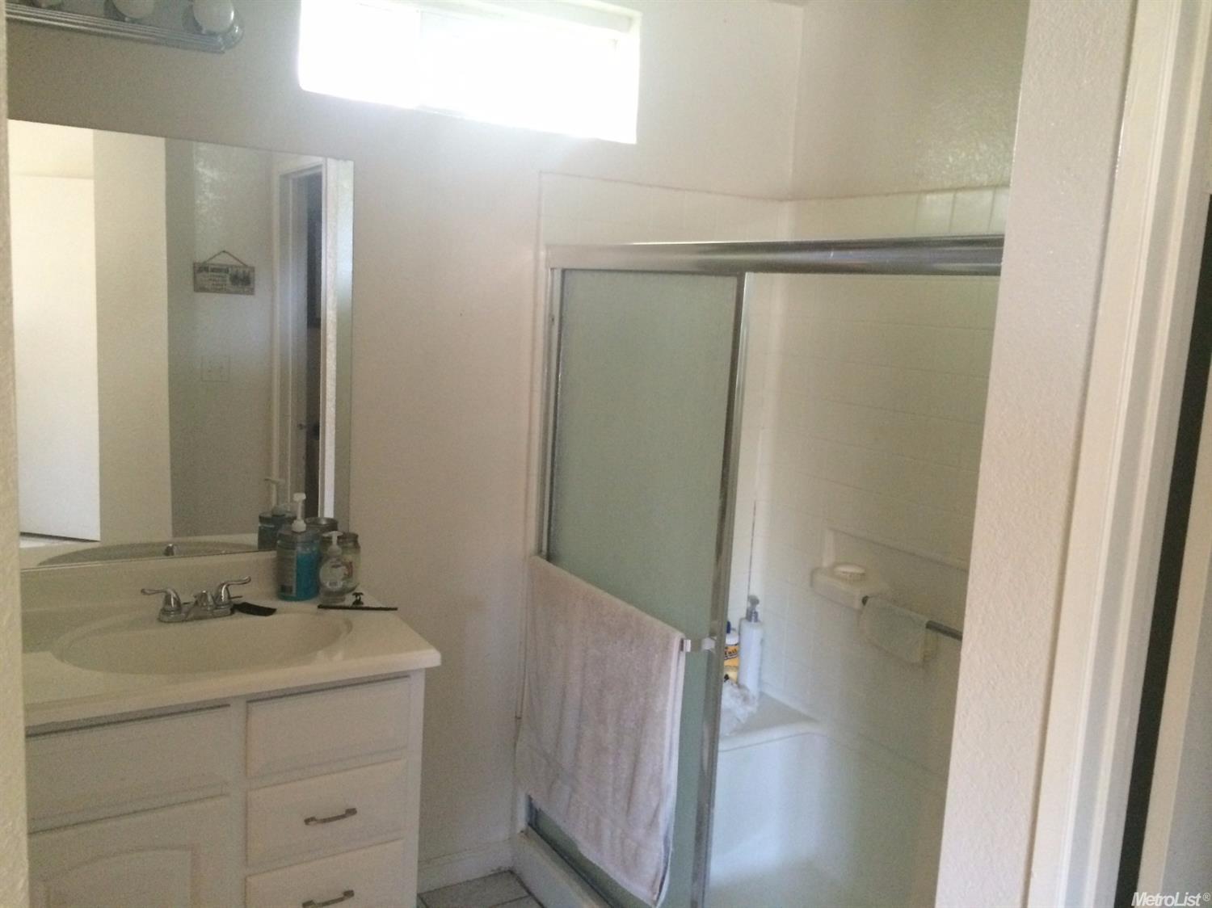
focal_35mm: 29
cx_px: 606
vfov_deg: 48.2
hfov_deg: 61.7
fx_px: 1015
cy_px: 454
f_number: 2.2
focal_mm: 4.15
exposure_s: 1/20
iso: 320
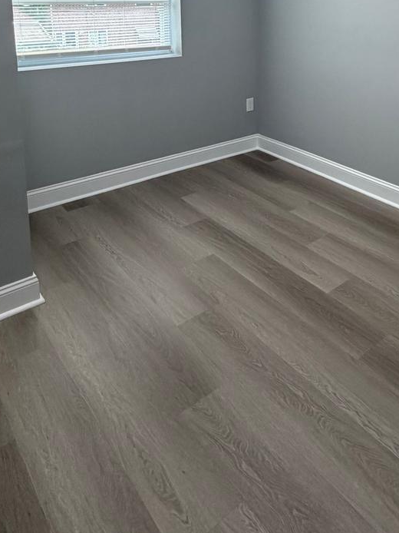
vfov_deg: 52.2
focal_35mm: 31
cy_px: 65
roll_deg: -0.3
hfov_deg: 43.3
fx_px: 477
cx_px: 320
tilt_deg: -7.2
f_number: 2.2
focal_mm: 2.22
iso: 160
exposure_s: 1/120
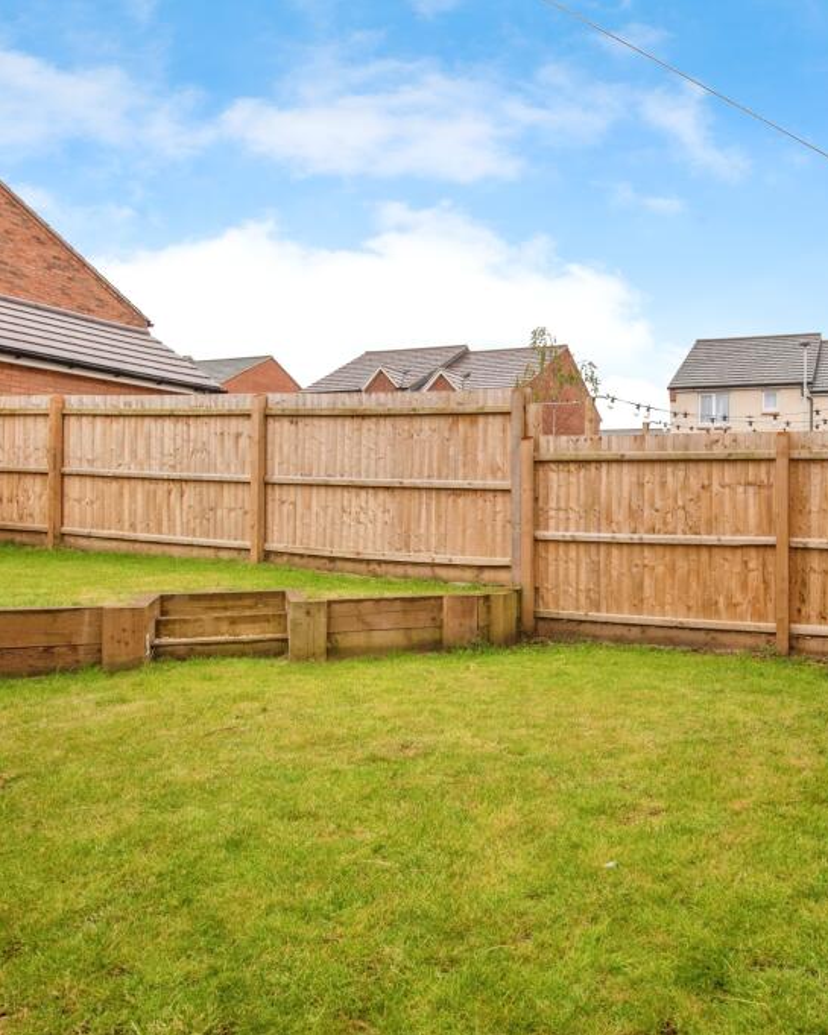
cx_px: 606
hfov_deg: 56.3
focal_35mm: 24
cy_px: 518
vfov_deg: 70.3
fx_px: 735
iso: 400
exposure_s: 1/400
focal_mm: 17
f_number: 9
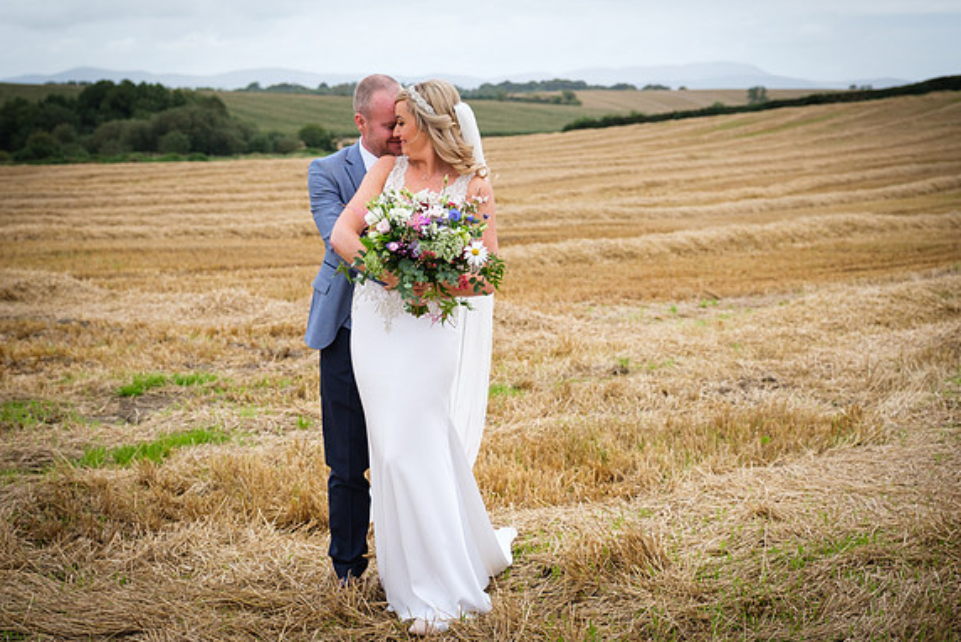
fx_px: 1496
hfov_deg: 35.6
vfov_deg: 24.2
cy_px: 272
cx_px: 428
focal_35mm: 56
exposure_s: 1/1000
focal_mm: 32.1
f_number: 2.8
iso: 200
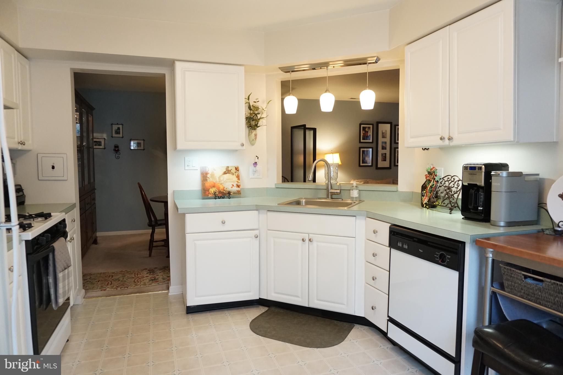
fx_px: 375
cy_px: 188
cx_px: 282
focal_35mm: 24
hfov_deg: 73.7
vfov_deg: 53.1
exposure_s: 1/60
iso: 1250
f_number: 3.5
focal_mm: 16
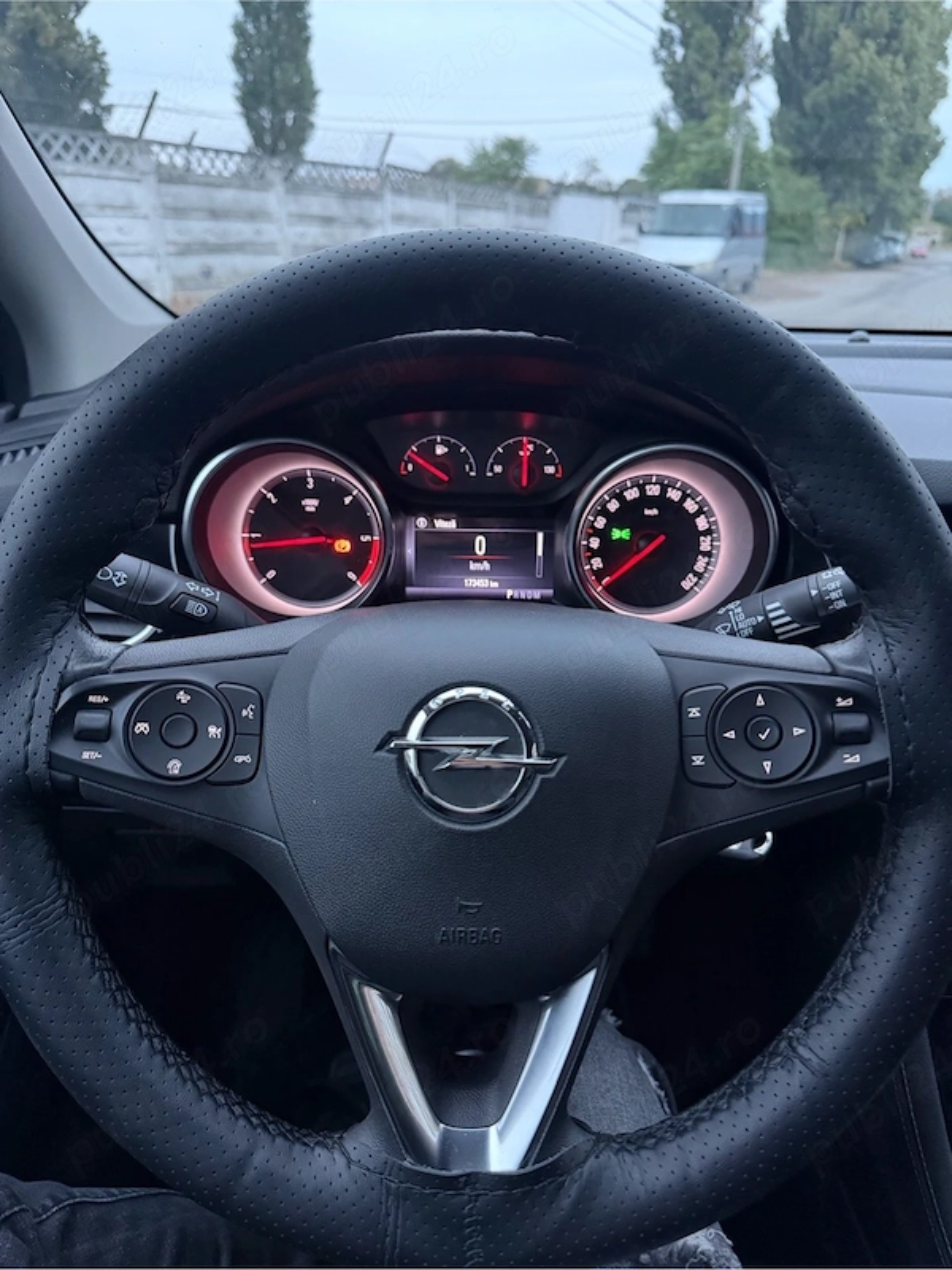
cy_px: 635
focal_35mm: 24
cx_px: 476
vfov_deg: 71.6
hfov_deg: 56.8
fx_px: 880
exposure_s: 1/30
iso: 1000
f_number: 1.78
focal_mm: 6.76
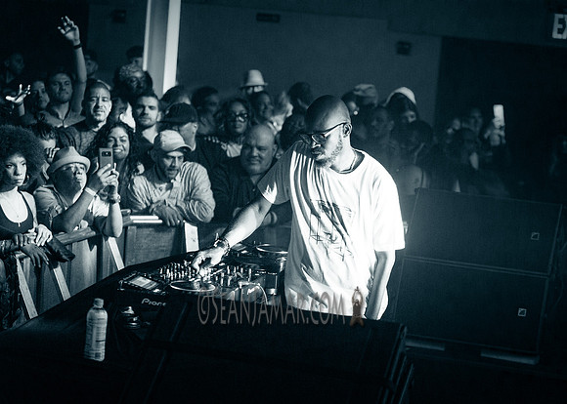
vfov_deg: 15.2
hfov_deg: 21.2
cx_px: 341
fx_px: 1516
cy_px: 227
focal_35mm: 94
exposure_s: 1/320
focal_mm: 80
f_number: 2.8
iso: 5000
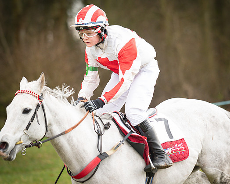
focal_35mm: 302
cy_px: 96
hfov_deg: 6.4
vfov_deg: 5.1
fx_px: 2055
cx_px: 176
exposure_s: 1/1000
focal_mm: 135
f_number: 1.8
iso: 250
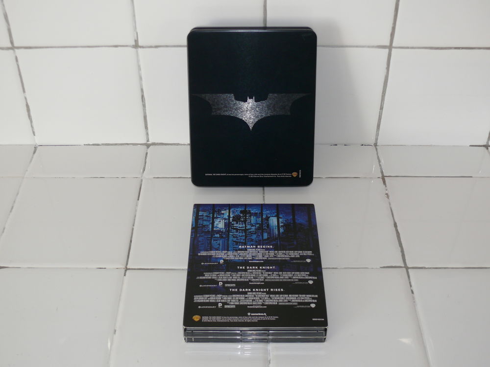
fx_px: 665
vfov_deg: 30.9
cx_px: 245
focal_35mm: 47
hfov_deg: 40.4
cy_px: 184
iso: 100
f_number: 2.8
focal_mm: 9
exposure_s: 1/30
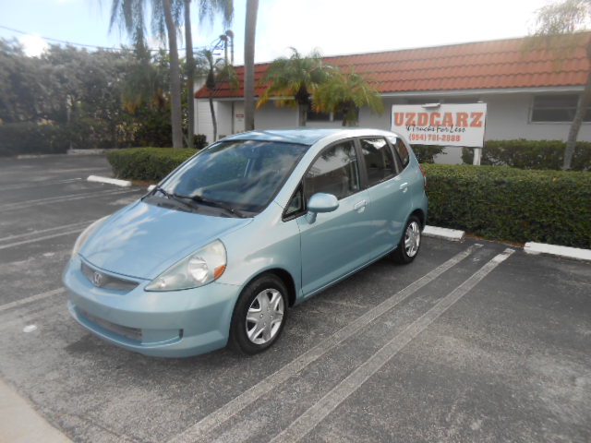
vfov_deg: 53.1
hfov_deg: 67.3
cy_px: 222
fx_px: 444
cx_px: 296
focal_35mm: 26
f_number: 3.5
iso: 80
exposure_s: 1/200
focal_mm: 4.6
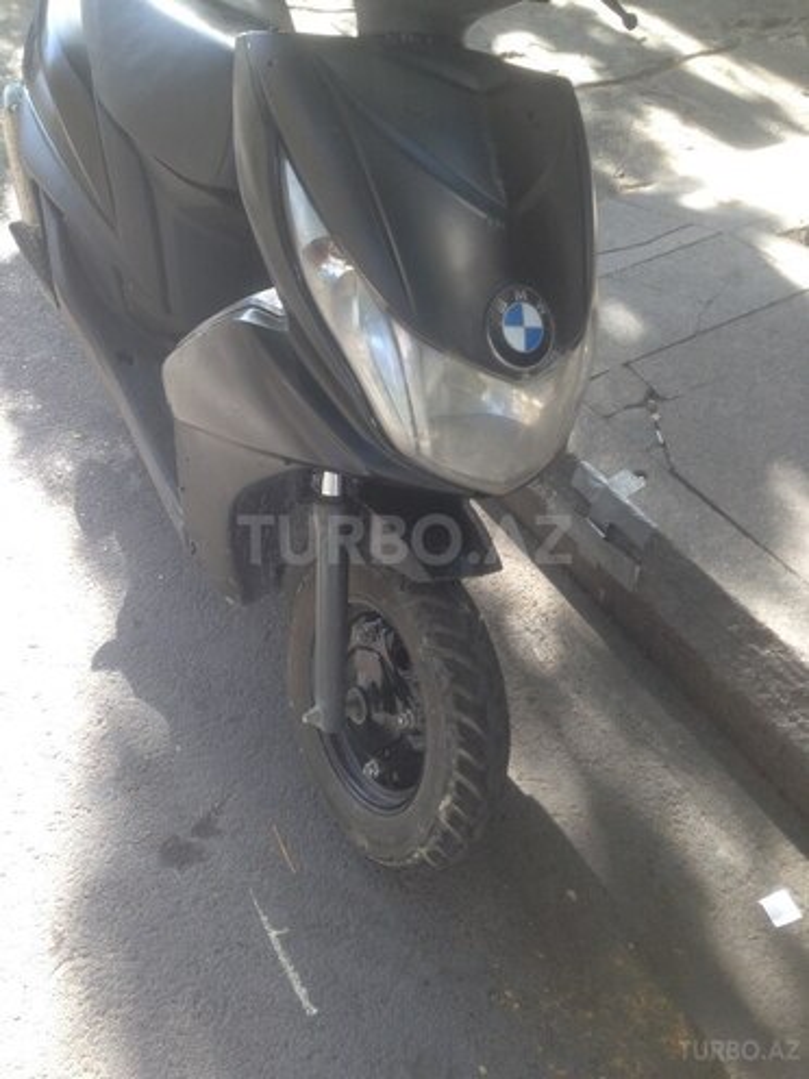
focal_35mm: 33
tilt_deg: -41.1
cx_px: 404
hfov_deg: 42.9
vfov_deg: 55.4
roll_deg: -1.8
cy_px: 540
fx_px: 1028
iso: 50
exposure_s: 1/128
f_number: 2.4
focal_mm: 4.12
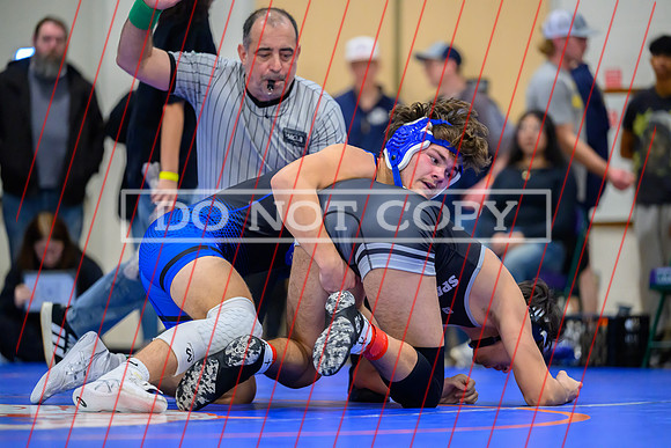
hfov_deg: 12.8
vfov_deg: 8.6
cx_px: 336
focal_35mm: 160
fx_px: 2983
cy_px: 224
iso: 6400
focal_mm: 160
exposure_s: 1/640
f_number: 2.8
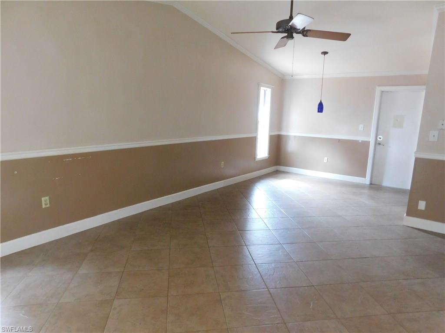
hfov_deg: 73.9
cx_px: 222
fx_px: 296
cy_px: 166
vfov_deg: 58.9
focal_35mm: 23
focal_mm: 4
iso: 400
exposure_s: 1/15
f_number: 3
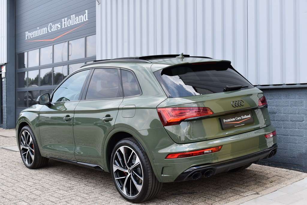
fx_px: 410
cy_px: 102
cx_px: 154
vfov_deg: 28.1
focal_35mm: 48
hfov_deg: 41.1
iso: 250
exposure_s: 1/250
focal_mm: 32
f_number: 8
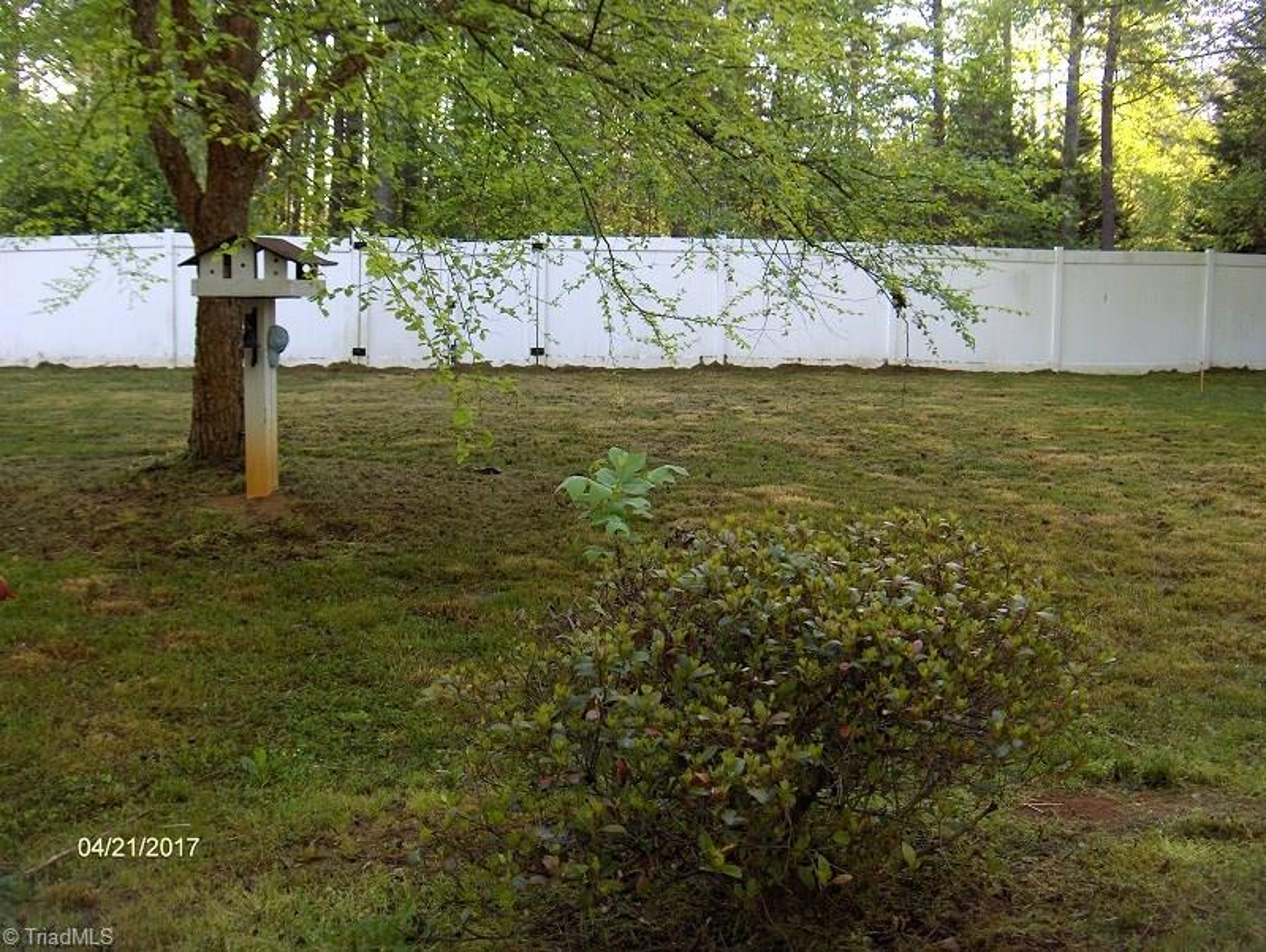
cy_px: 476
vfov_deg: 36.9
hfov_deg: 47.8
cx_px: 633
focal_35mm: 39
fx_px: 1428
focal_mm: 8
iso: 143
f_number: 2.8
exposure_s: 1/124
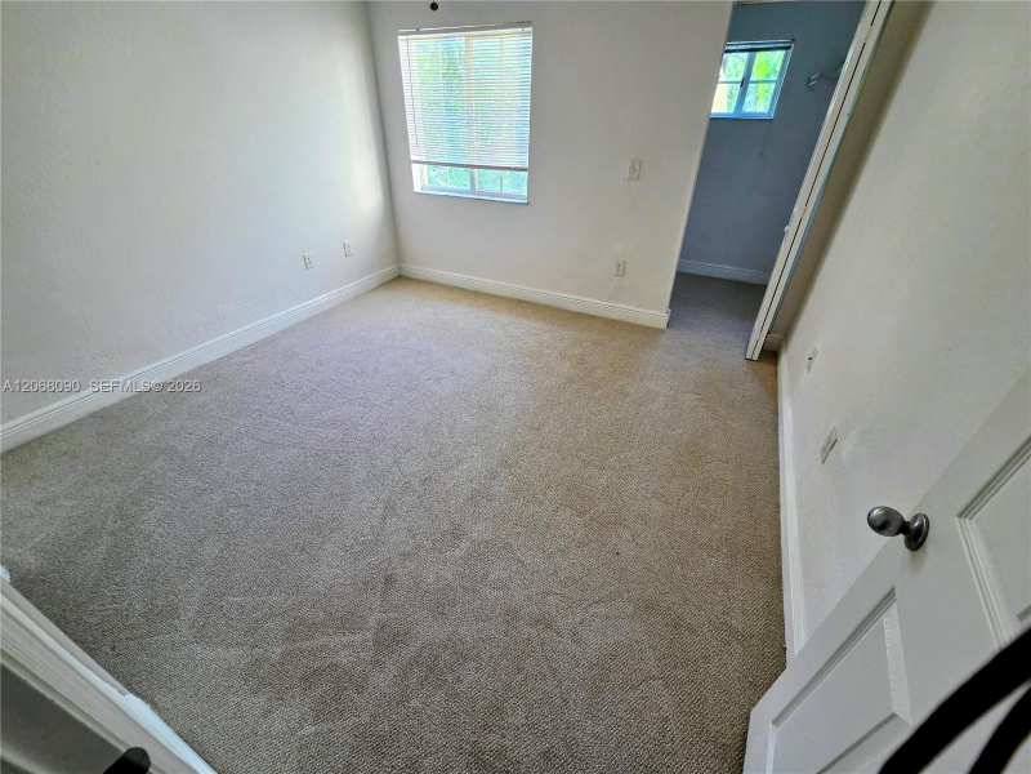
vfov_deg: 89.9
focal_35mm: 13
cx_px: 516
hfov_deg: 106.2
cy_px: 387
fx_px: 387
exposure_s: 1/120
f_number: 2.2
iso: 200
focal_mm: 2.2
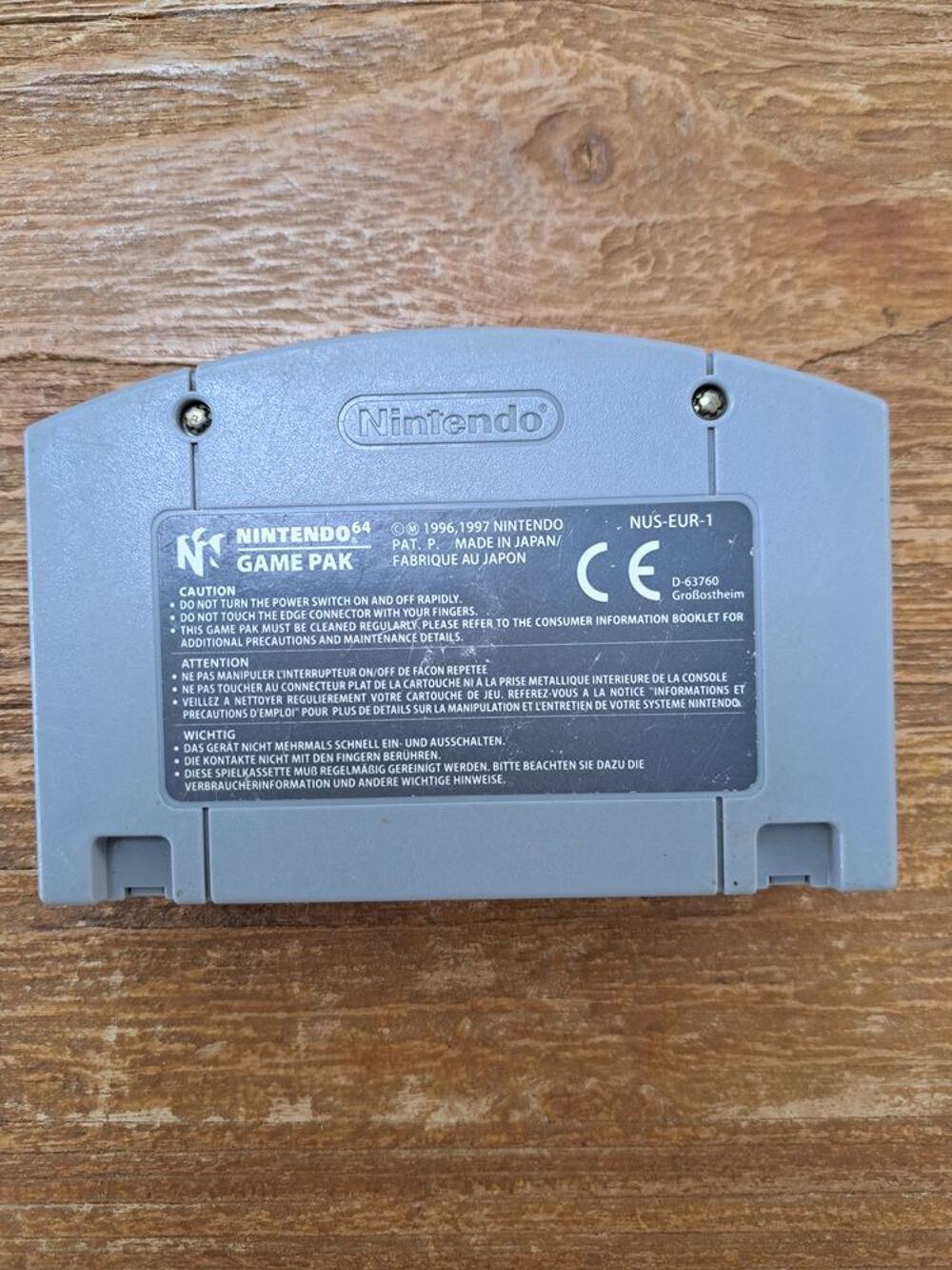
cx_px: 476
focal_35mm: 24
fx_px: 880
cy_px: 635
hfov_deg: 56.8
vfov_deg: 71.6
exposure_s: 1/60
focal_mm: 5.23
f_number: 1.8
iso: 160
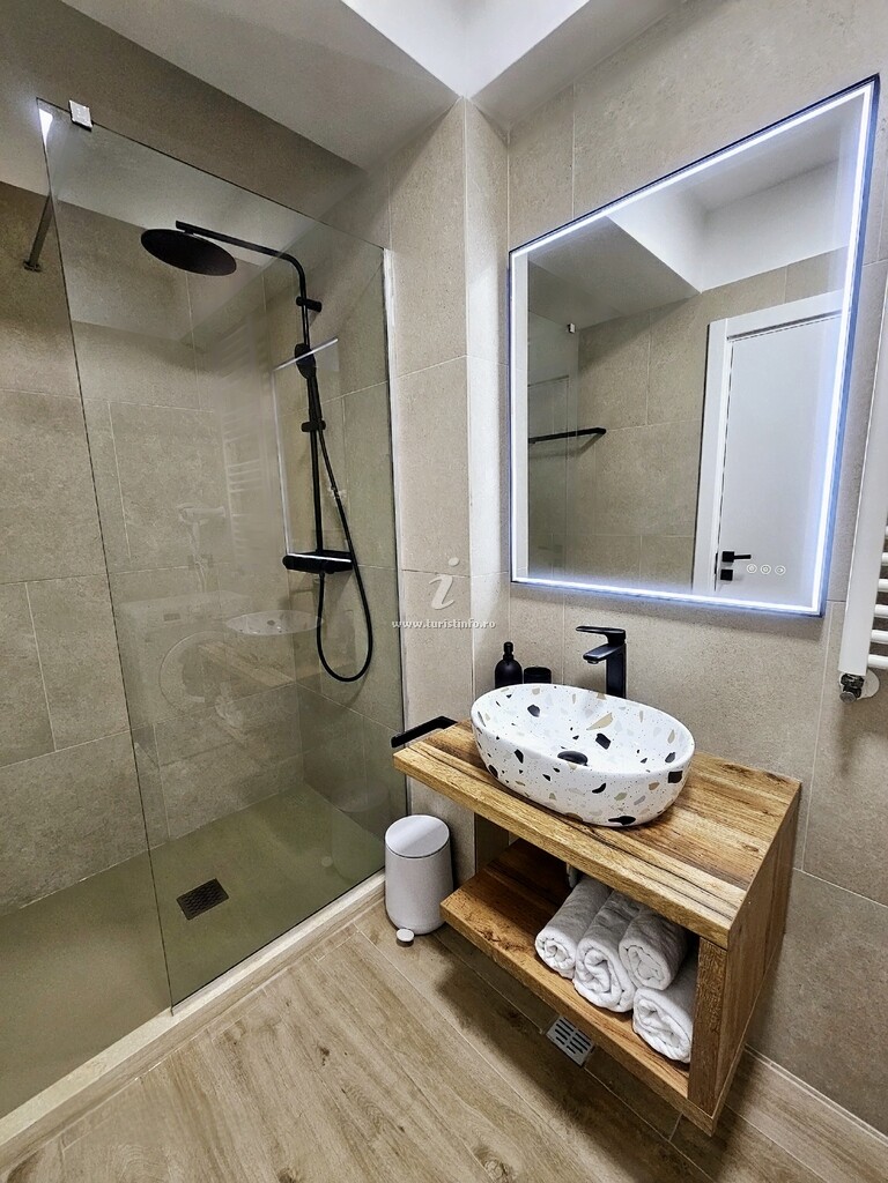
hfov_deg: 89.9
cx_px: 444
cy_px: 592
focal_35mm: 13
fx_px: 445
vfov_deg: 106.2
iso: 200
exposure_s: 1/50
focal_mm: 2.2
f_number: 2.2
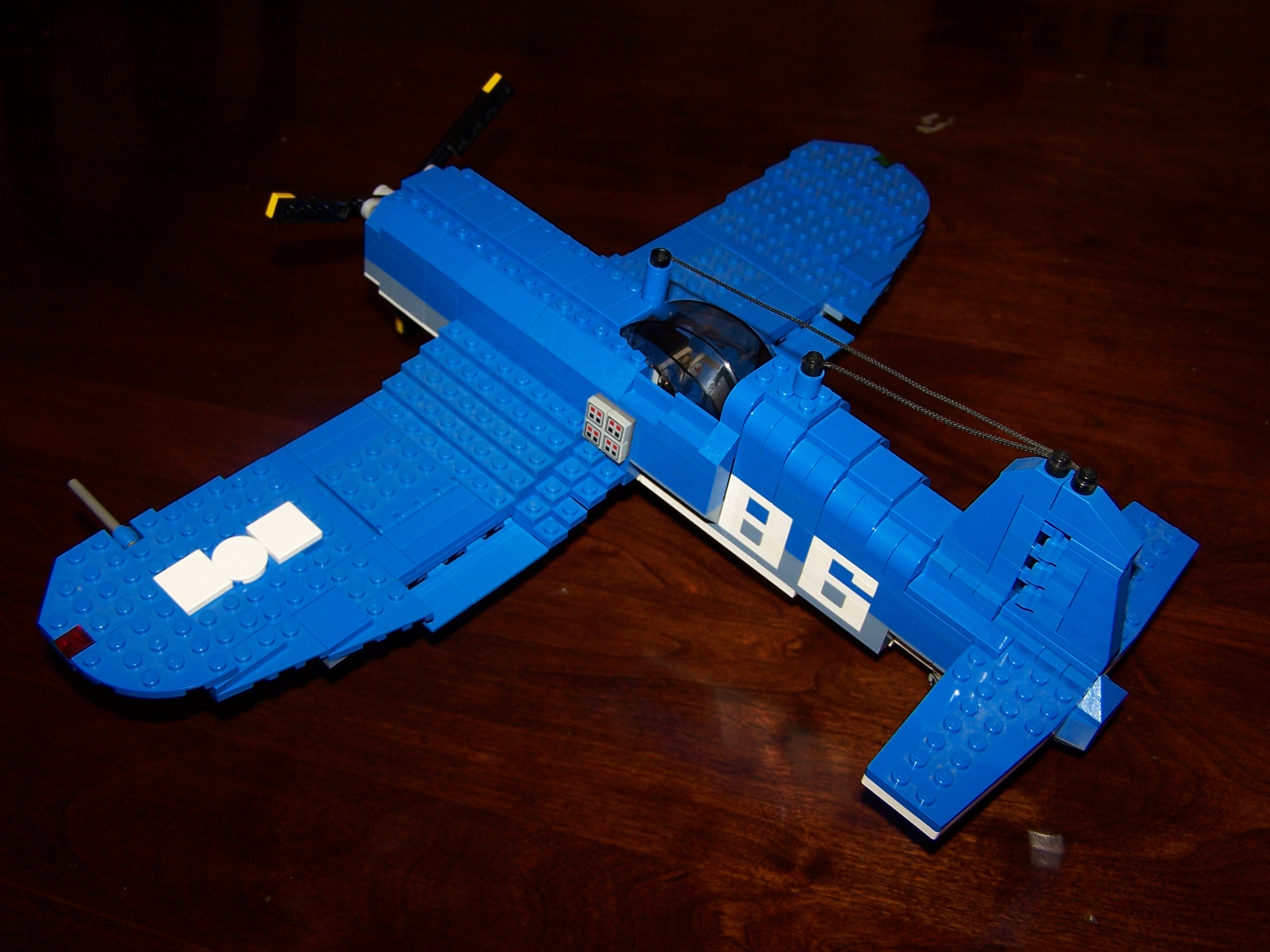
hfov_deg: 49.0
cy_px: 476
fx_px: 1394
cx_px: 635
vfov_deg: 37.7
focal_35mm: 38
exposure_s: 1/60
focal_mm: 6.3
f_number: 2.8
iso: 80
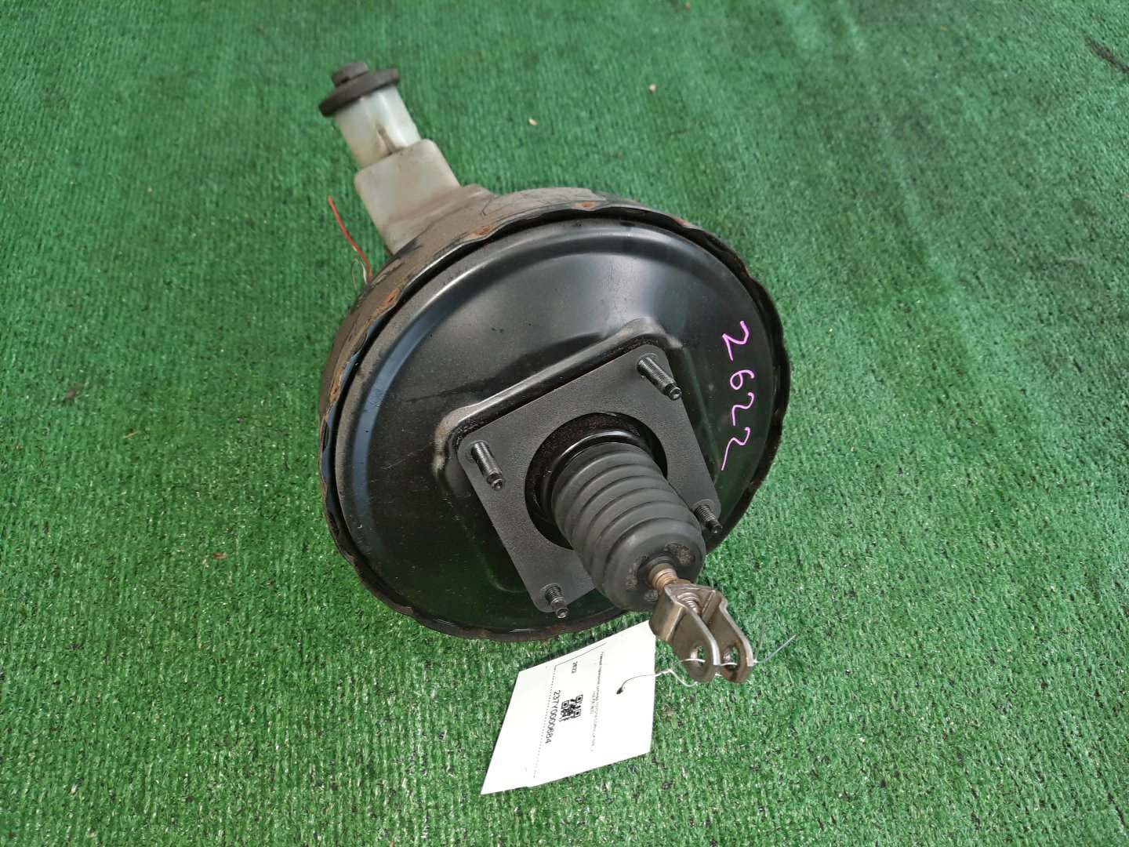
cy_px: 424
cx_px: 564
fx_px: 815
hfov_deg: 69.4
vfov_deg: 54.9
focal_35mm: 25
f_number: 2
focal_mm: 4.6
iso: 310
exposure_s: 1/50
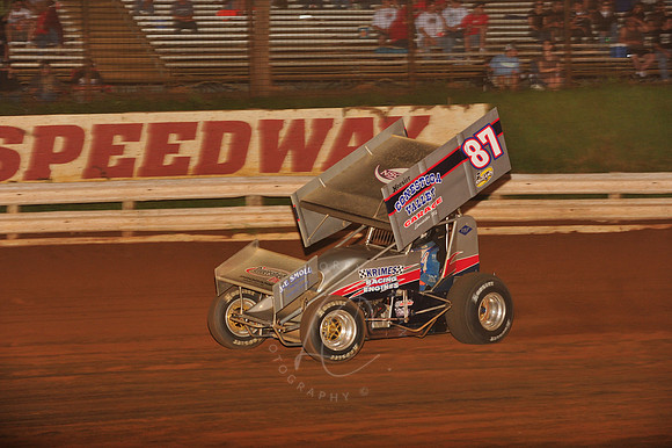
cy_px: 224
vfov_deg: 11.4
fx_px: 2239
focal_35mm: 120
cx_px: 336
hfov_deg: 17.1
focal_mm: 120
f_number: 6.3
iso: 1000
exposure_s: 1/320
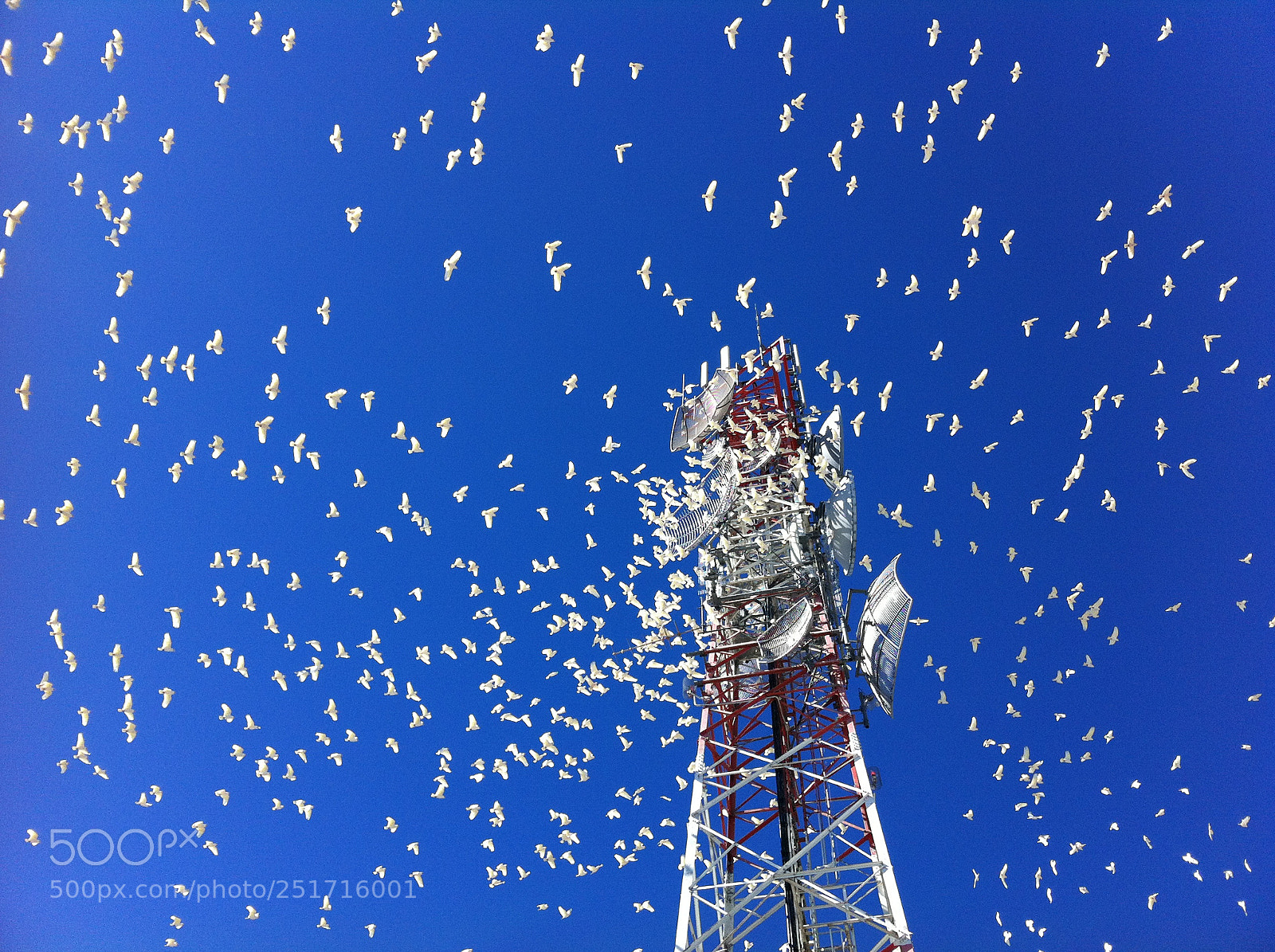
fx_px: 1287
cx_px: 638
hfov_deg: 52.7
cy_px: 476
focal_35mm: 35
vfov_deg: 40.6
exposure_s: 1/1077
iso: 80
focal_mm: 3.85
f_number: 2.8
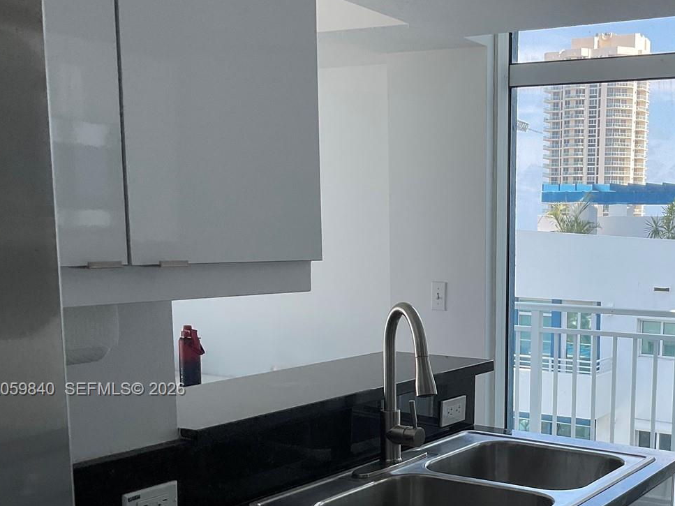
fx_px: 936
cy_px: 390
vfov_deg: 29.7
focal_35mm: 48
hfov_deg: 38.4
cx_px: 526
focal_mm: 3
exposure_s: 1/249
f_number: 1.8
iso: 16
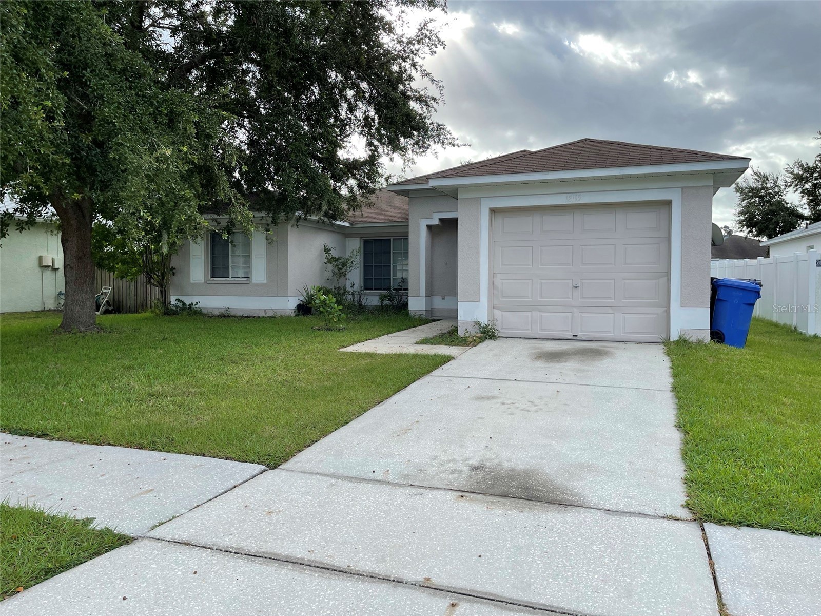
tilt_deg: +0.3
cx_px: 410
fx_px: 617
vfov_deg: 53.1
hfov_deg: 67.3
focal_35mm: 26
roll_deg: -0.6
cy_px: 308
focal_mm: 5.1
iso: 32
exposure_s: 1/1188
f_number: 1.6
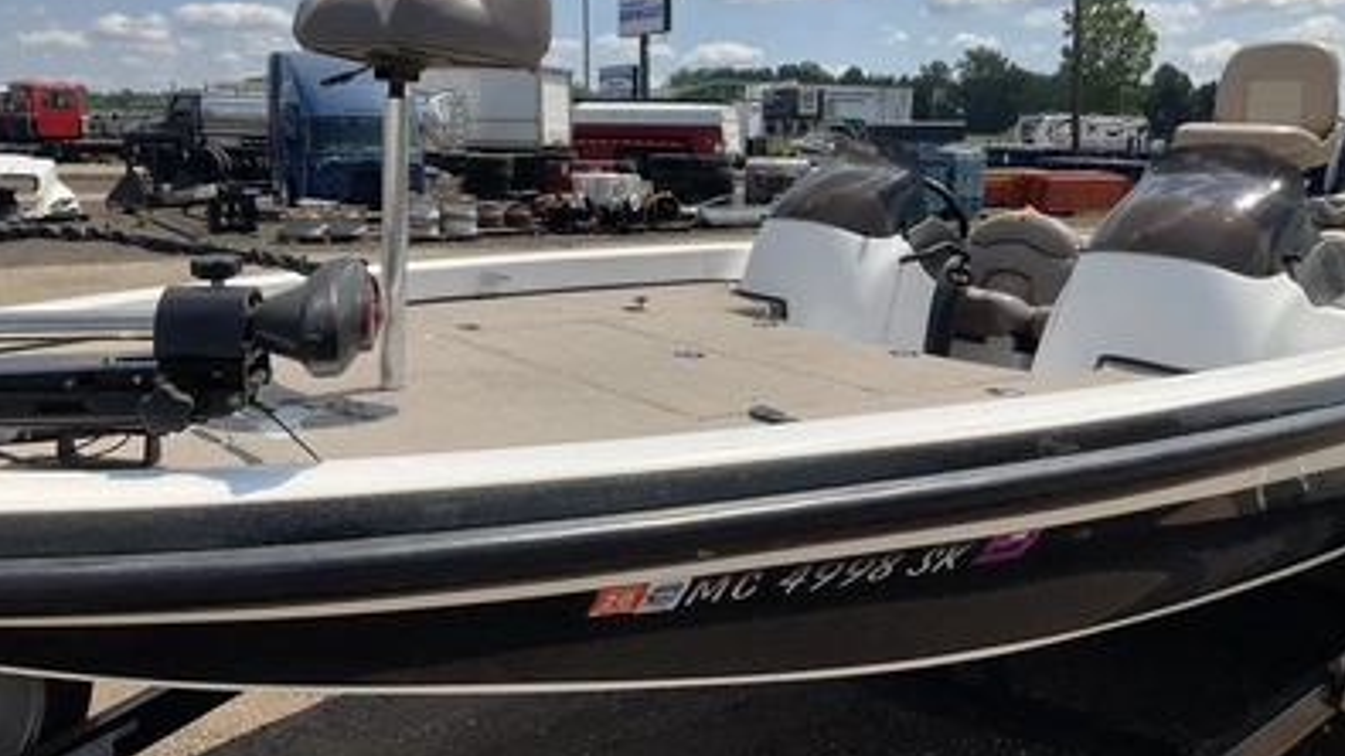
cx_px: 671
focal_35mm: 32
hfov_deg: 61.0
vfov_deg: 36.5
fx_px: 1141
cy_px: 296
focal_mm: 3
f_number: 1.8
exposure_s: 1/2427
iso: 25
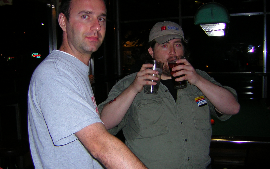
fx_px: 324
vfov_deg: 29.2
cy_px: 92
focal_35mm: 44
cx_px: 135
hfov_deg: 45.3
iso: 50
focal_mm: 4.7
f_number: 2.6
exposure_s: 1/60.1
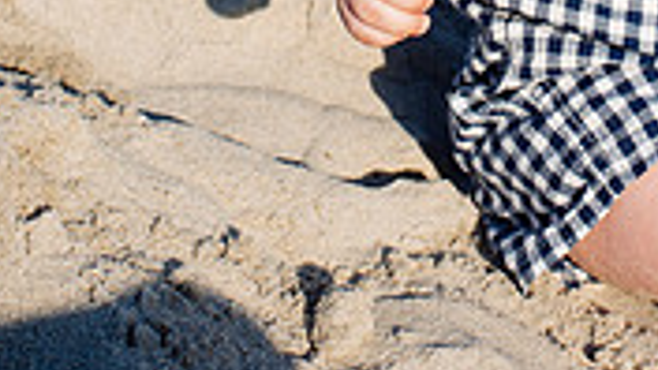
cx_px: 518
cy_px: -226
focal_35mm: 127
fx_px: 2216
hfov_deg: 16.8
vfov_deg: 9.2
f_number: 4.5
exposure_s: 1/500
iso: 160
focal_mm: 35
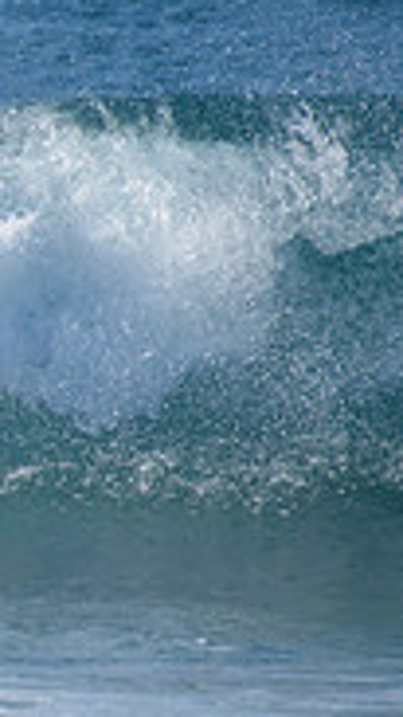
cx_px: -626
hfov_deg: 0.7
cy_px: 390
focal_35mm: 1708
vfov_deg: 1.3
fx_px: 32432
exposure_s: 1/2000
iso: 280
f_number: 5.6
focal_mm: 500
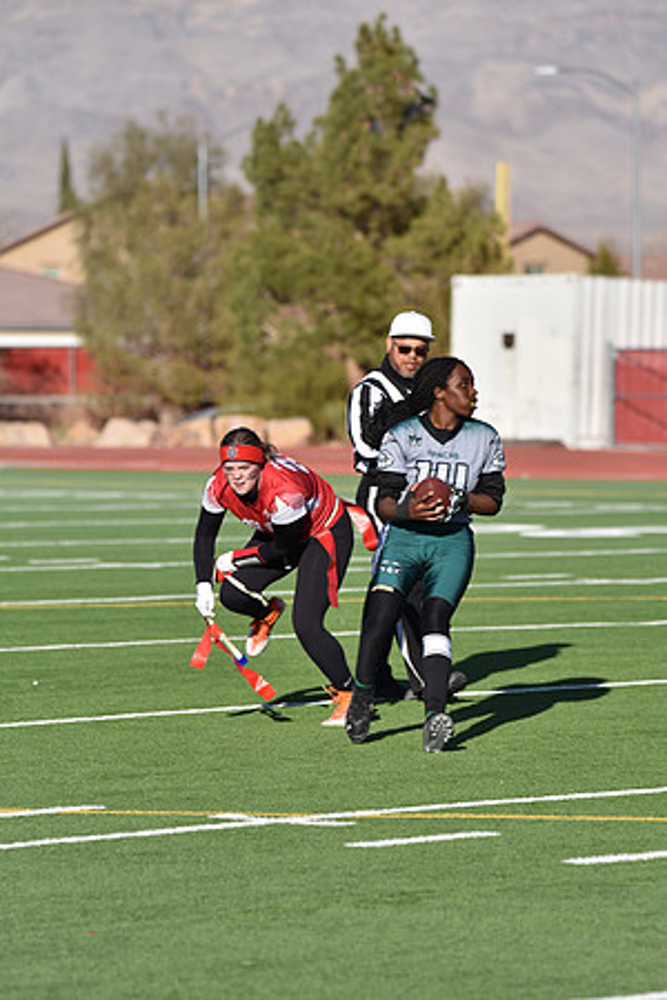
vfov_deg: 8.2
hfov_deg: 5.5
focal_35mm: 250
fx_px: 6947
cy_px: 500
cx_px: 334
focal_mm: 250
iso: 140
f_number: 5.6
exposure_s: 1/1000
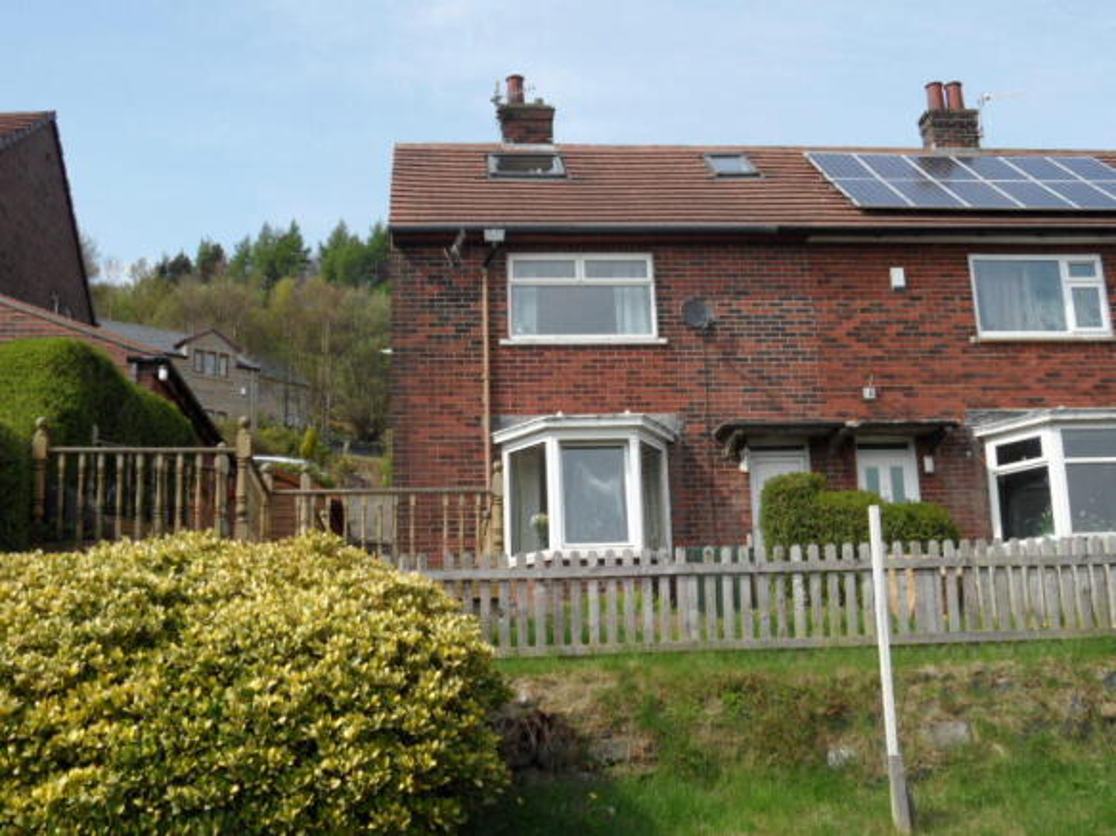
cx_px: 558
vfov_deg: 35.9
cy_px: 418
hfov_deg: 46.8
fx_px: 1289
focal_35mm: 40
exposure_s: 1/500
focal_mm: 6.5
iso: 80
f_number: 3.6
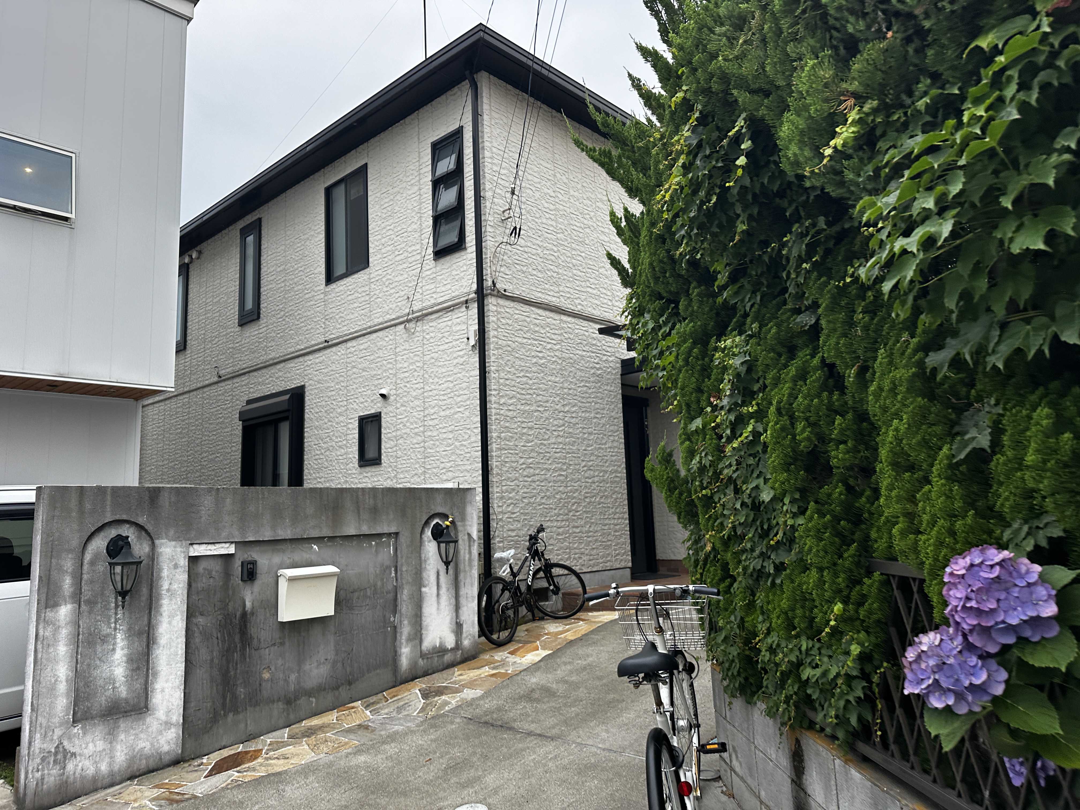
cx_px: 540
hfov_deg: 71.6
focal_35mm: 24
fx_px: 749
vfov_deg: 56.8
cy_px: 405
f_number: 1.78
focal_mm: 6.86
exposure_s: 1/121
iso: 80
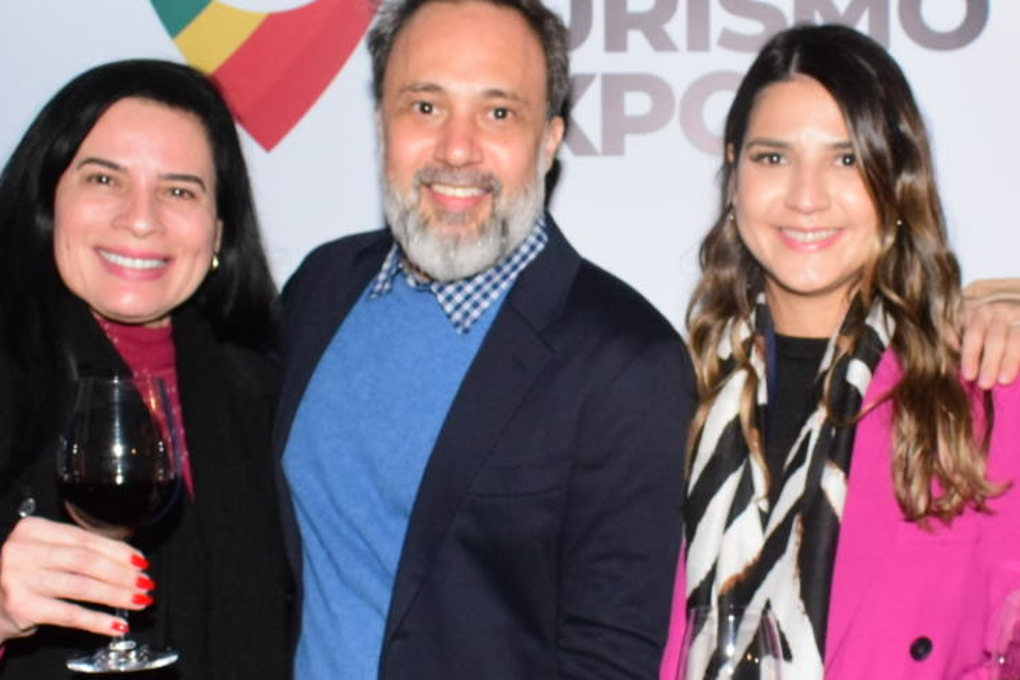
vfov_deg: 22.6
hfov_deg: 33.0
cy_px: 364
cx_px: 705
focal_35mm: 60
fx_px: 1700
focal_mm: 18
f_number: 5.6
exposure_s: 1/125
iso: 3200
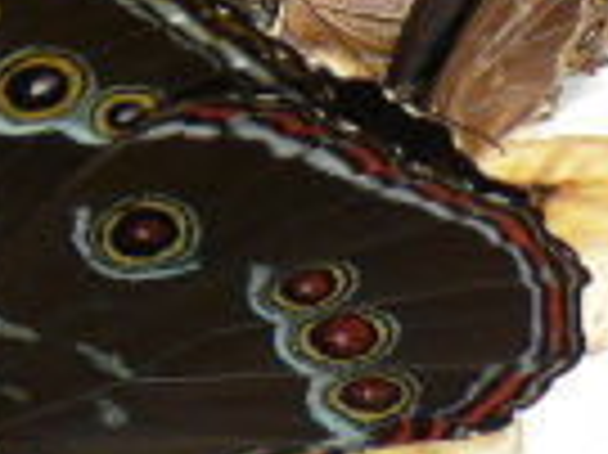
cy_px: -171
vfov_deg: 3.2
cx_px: -27
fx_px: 8125
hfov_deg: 4.3
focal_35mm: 463
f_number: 4
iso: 100
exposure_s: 1/200
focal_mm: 16.5
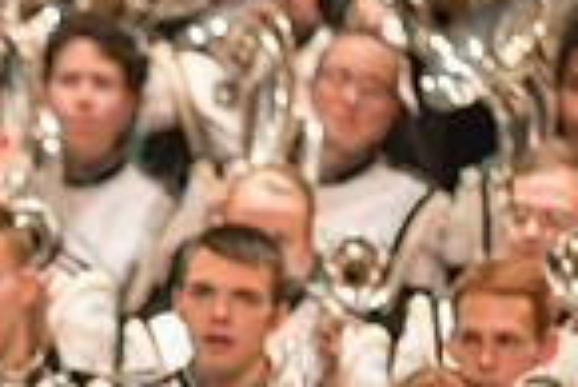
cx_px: -466
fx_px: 19286
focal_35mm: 1200
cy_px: 616
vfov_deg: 1.1
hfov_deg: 1.7
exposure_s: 1/500
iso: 4000
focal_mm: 300
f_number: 2.8
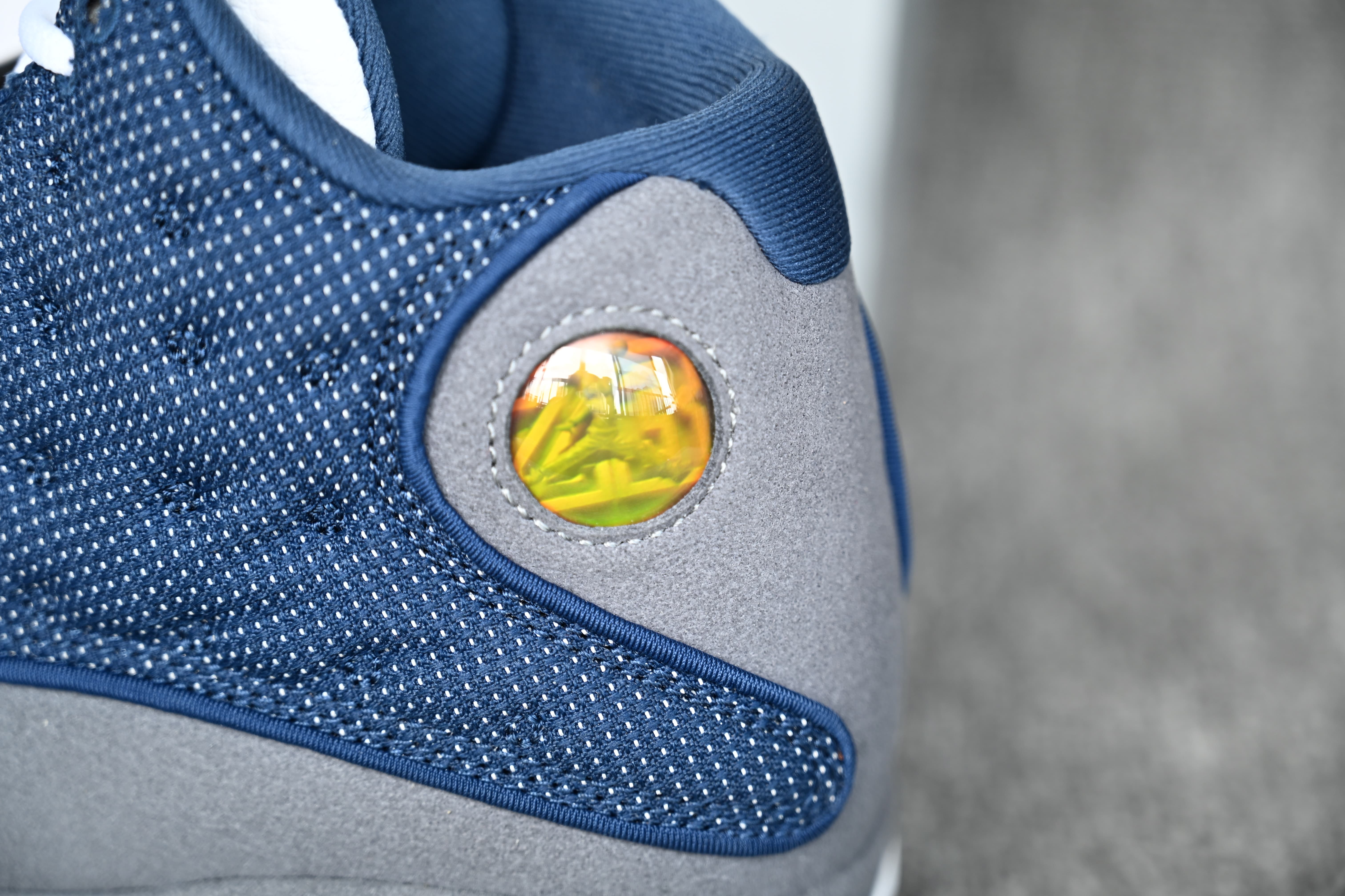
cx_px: 672
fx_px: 2615
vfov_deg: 19.5
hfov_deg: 28.8
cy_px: 448
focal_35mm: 70
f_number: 4
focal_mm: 70
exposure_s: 1/80
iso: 220
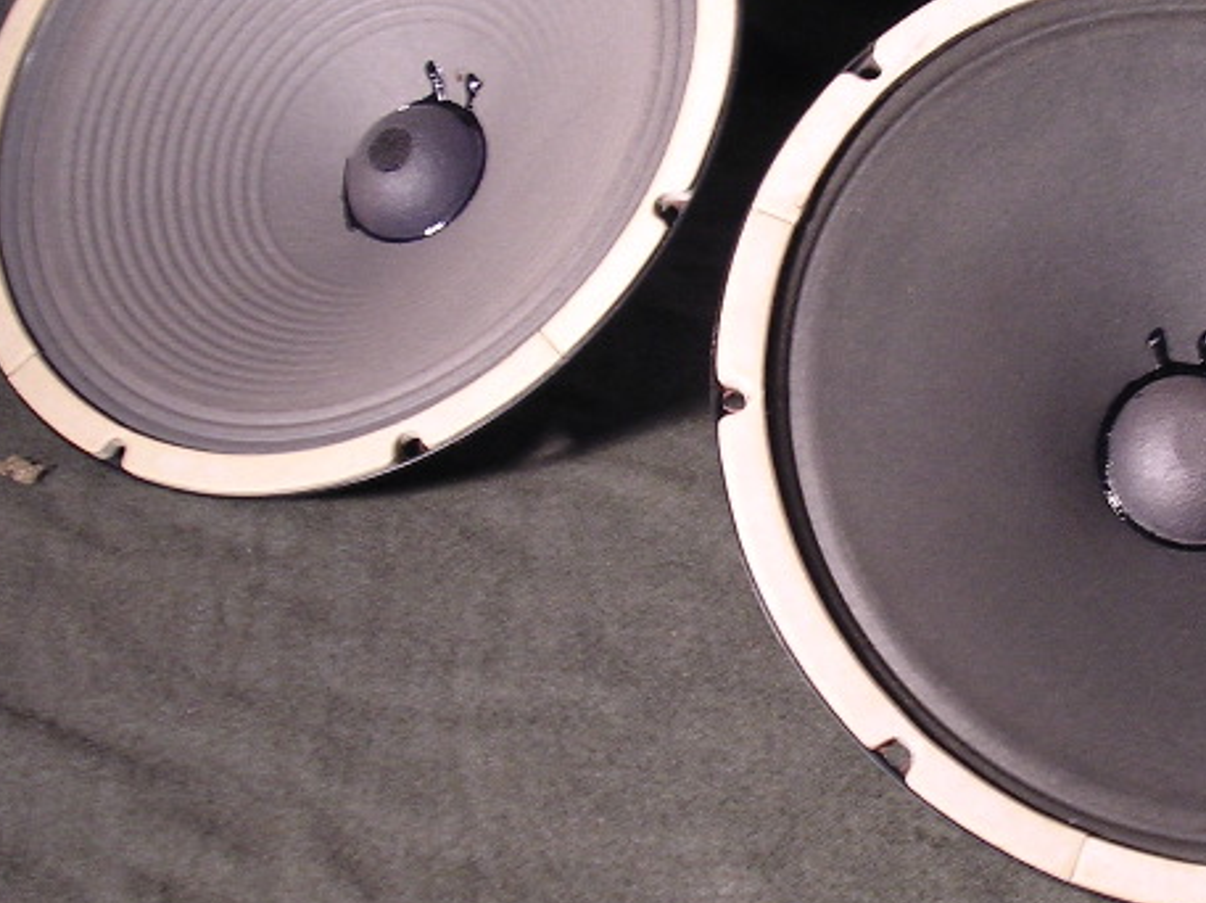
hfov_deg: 27.2
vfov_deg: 20.7
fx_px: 2472
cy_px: 389
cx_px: 830
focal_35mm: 71
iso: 100
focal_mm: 5.8
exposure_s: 1/12
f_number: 2.8
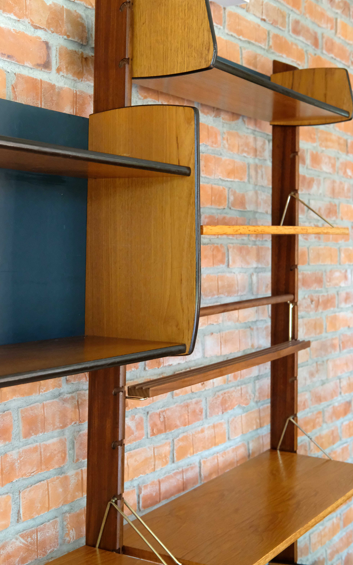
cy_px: 285
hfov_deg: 23.6
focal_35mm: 55
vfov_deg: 36.9
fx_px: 847
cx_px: 184
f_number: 5.6
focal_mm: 35
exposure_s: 1/125
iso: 5000
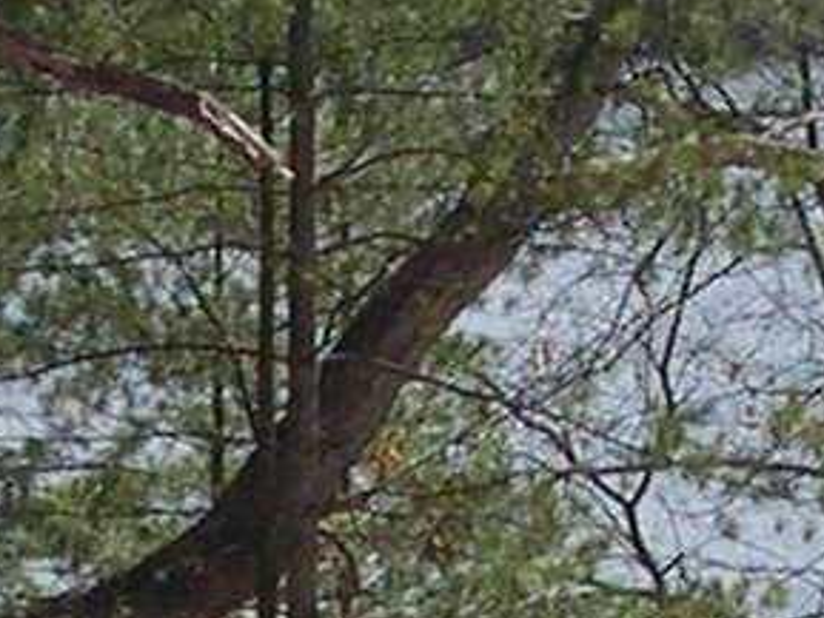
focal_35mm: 299
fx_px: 7120
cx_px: 163
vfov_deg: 4.9
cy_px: 920
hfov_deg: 6.6
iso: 100
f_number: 7.6
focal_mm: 8
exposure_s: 1/170
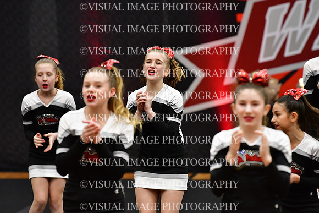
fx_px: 2659
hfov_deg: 6.9
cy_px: 106
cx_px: 160
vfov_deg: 4.6
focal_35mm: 300
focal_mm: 200
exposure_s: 1/500
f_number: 3.5
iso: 4000
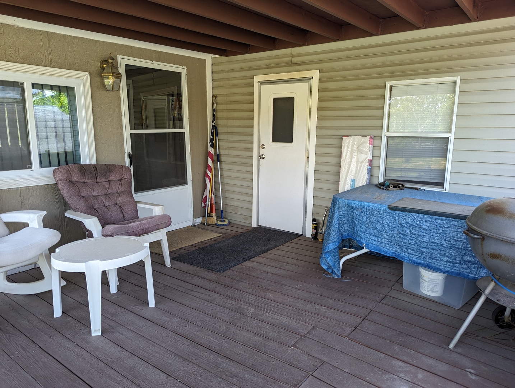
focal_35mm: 24
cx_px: 258
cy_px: 194
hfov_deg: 71.5
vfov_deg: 56.9
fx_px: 358
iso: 42
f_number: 1.85
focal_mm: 6.81
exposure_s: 1/129
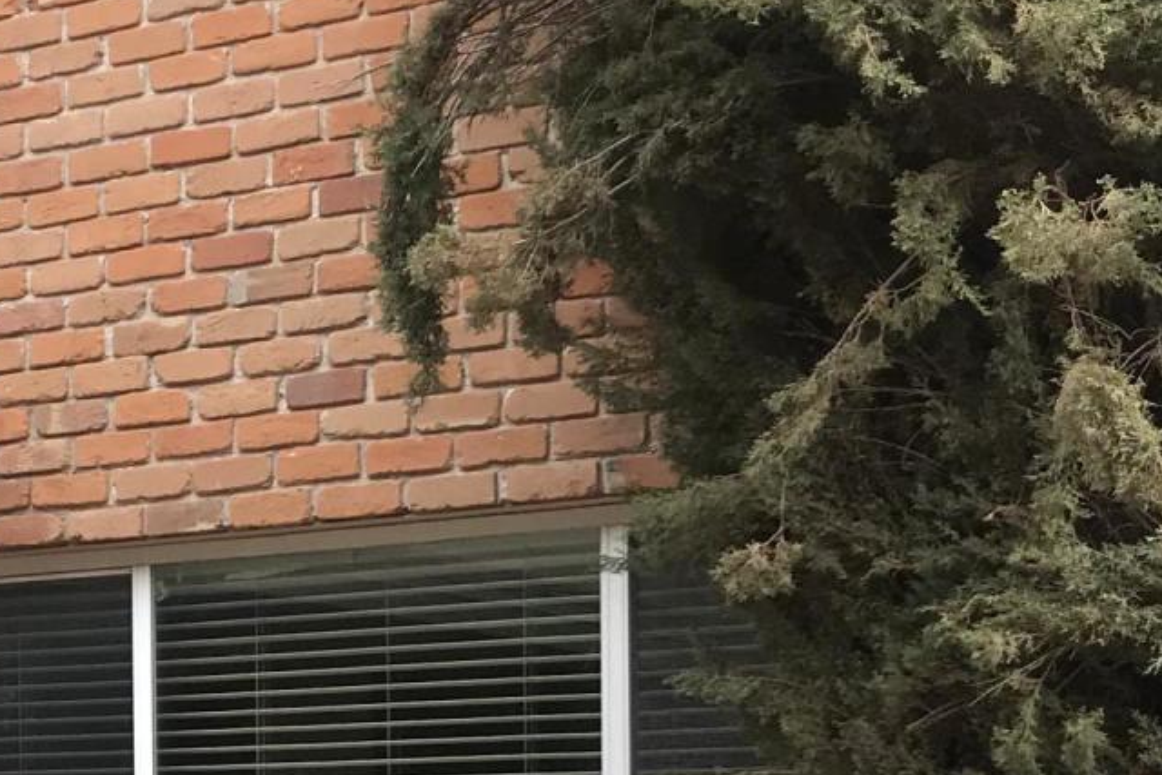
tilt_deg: +0.1
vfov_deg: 14.6
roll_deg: +0.7
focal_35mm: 91
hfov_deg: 21.5
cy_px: 922
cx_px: -29
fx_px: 2938
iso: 20
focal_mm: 3.99
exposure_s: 1/772
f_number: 1.8
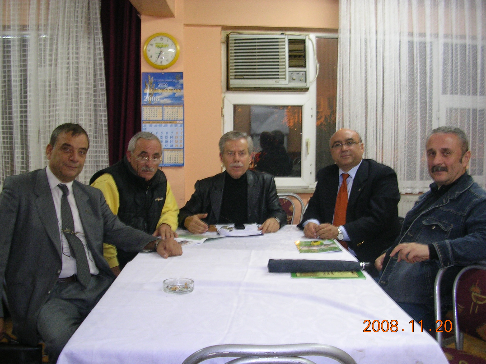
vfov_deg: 37.7
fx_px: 534
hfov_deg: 49.0
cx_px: 243
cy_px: 182
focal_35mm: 38
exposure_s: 1/6.2
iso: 93
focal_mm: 5.8
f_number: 2.8
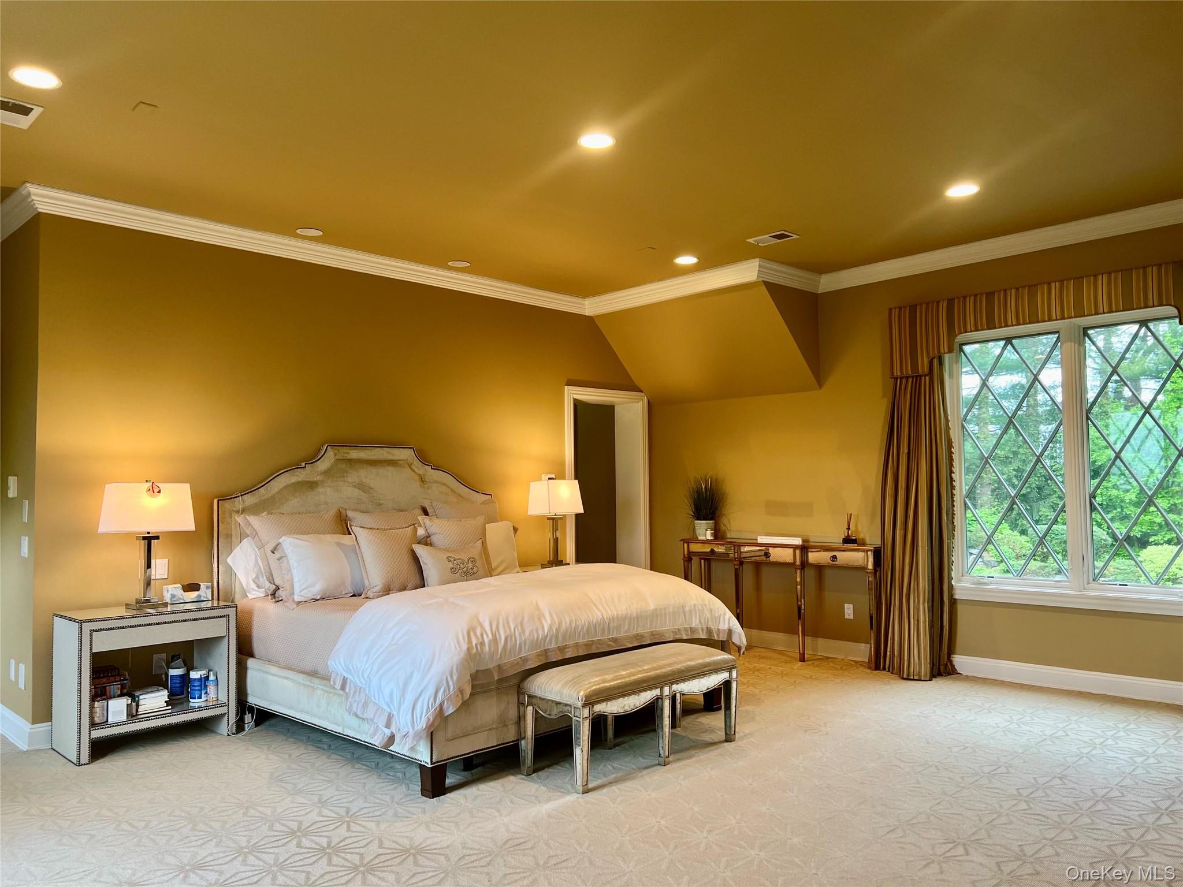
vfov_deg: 53.1
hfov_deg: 67.3
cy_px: 444
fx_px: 889
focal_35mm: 26
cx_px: 592
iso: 64
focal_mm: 5.7
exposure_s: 1/60
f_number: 1.5
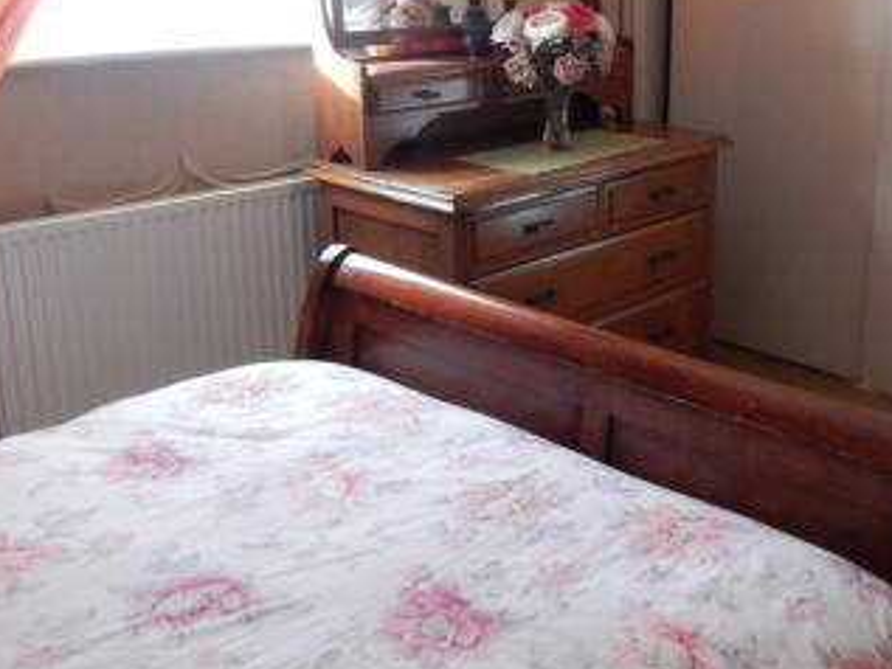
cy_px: 215
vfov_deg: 31.3
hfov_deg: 39.2
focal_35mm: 46
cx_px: 747
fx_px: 1186
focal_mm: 4.5
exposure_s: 1/30
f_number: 3.7
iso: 400
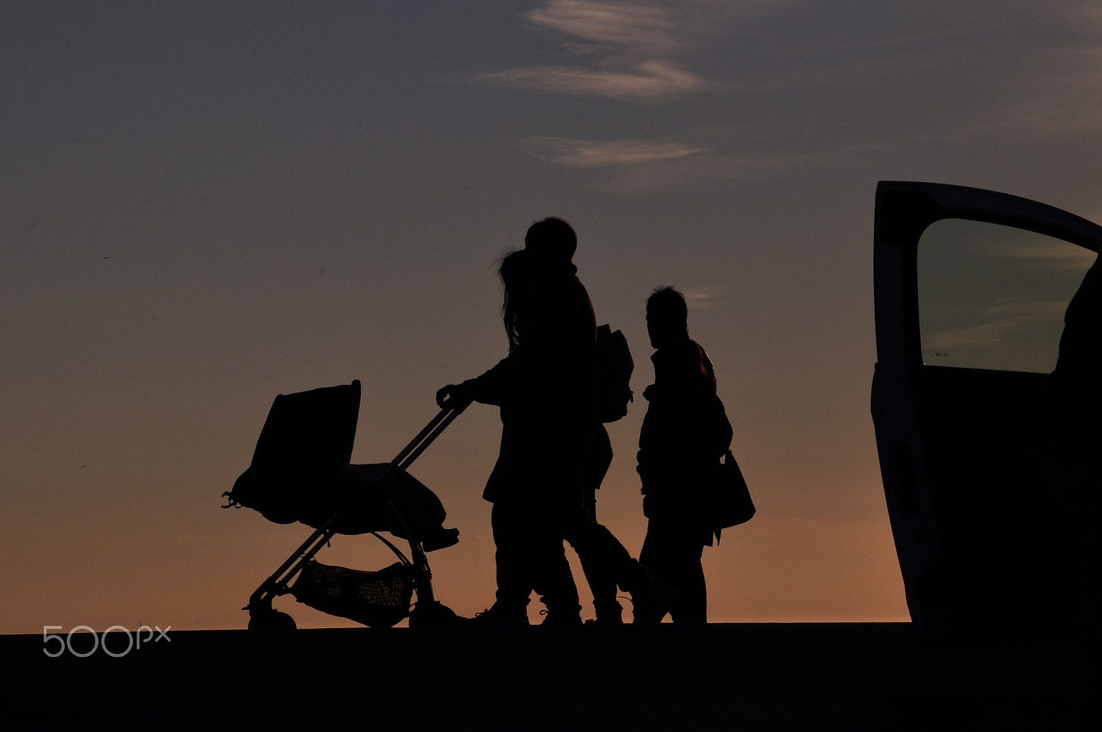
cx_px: 551
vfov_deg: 7.3
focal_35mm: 188
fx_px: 5733
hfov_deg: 11.0
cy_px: 366
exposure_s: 1/1250
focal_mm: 125
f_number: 18
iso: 200
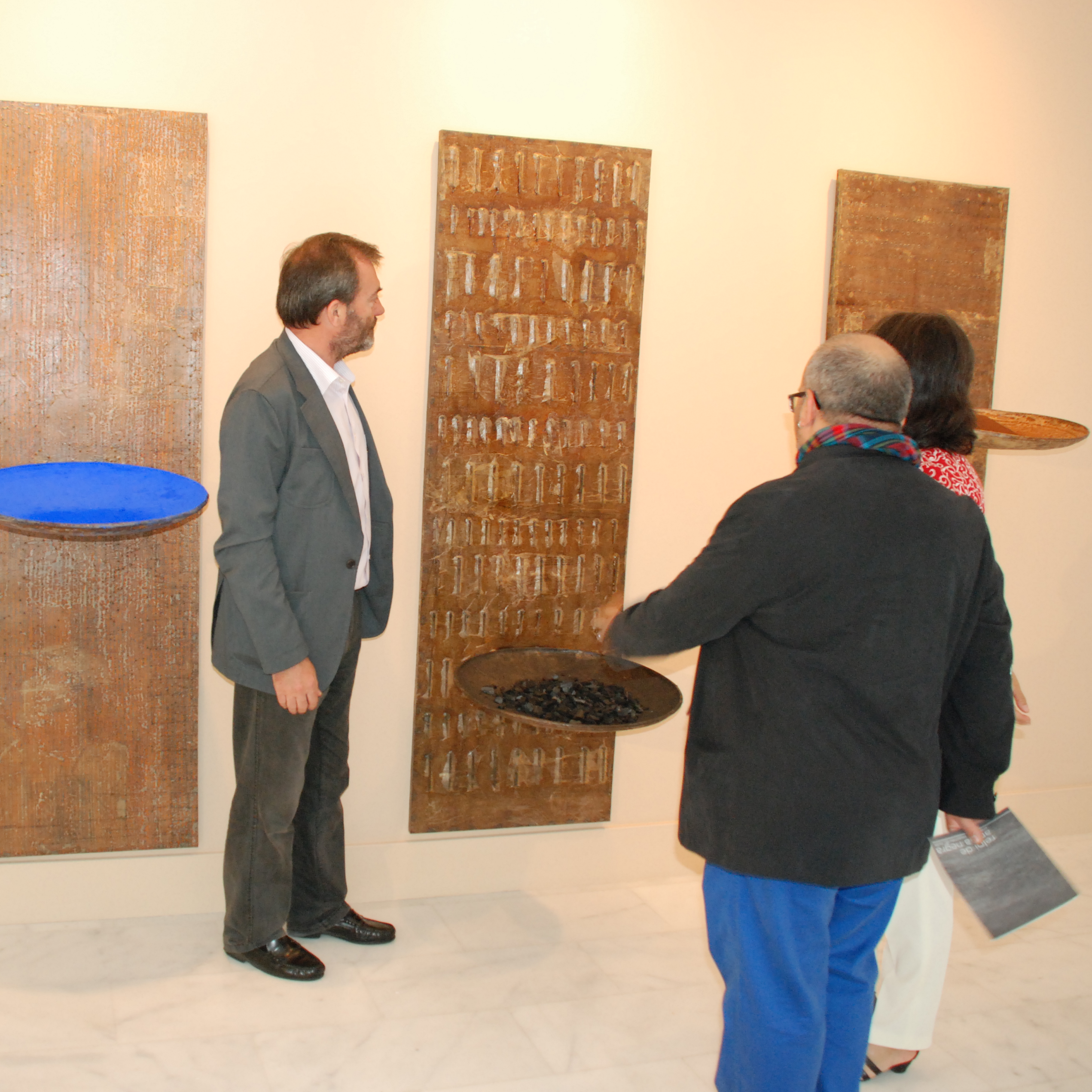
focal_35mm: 35
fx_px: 1249
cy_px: 539
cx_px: 386
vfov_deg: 47.2
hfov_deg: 46.6
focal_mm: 18
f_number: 3.5
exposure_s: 1/40
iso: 800
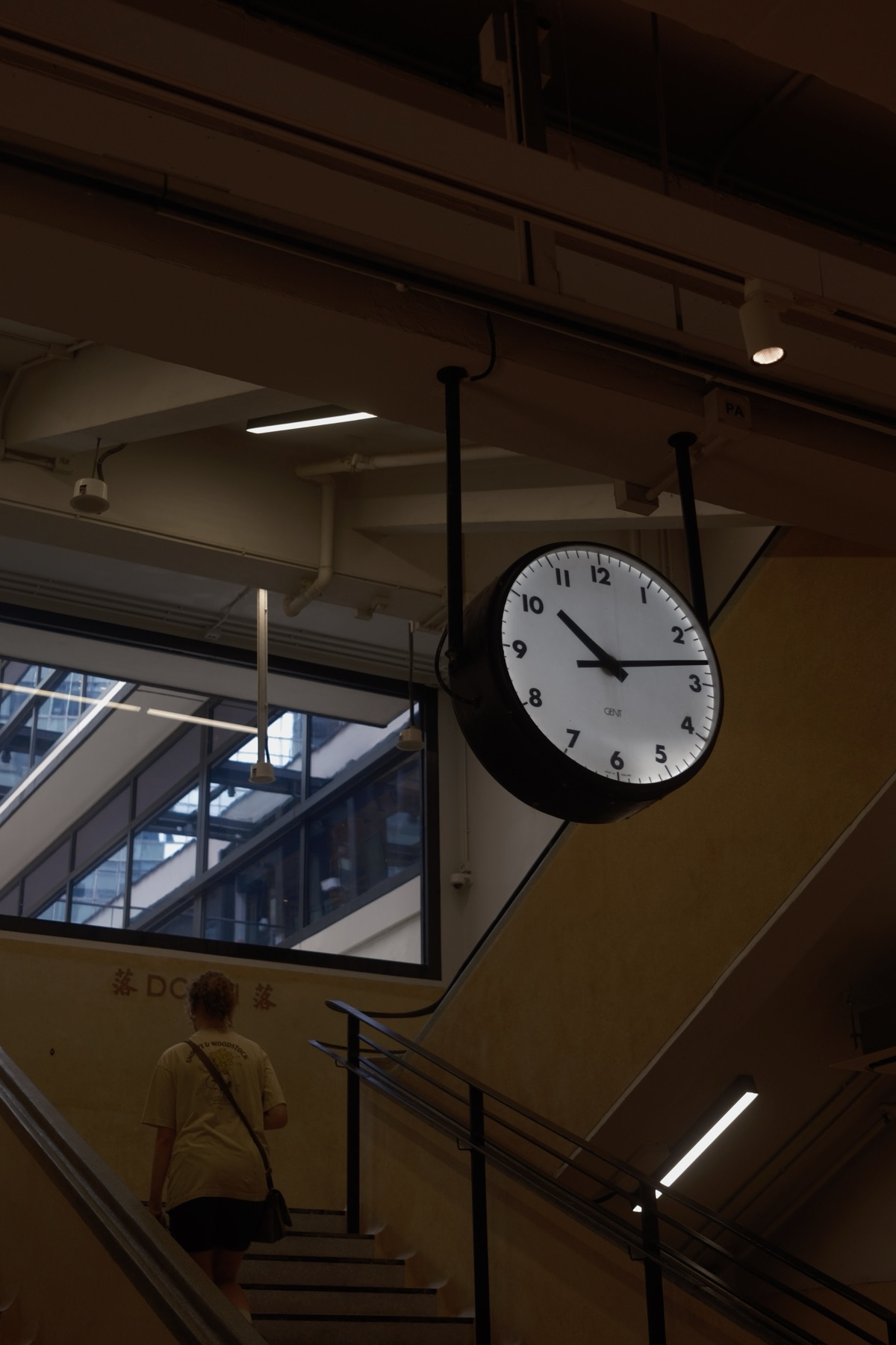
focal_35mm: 35
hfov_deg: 37.9
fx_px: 1307
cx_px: 448
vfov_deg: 54.4
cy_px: 672
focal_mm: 23
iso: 80
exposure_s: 1/60
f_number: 2.8
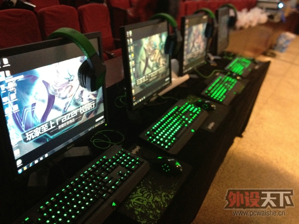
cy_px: 112
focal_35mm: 35
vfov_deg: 40.7
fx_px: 302
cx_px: 150
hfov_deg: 52.6
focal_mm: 4.28
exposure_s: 1/15
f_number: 2.4
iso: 400
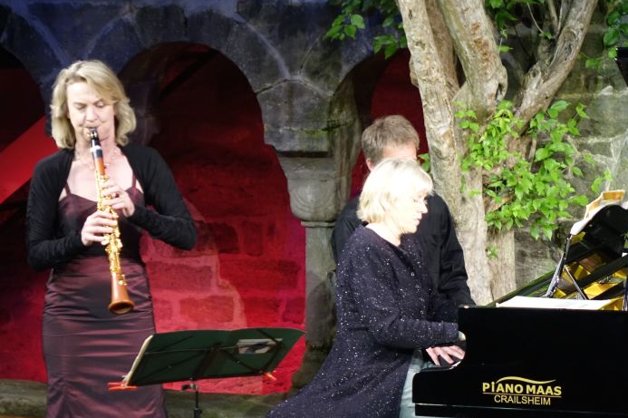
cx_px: 424
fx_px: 3120
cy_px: 291
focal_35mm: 179
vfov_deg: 7.7
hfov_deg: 11.5
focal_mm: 45.37
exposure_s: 1/125
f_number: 2.8
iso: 800
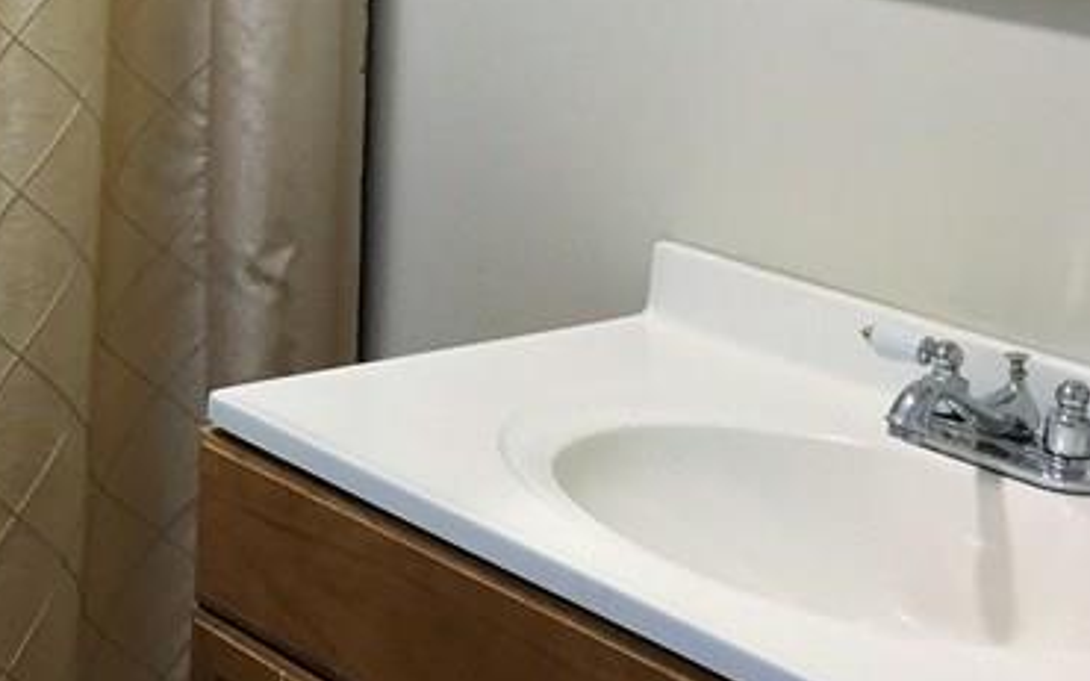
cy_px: -21
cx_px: 100
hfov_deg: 23.7
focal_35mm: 85
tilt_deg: -8.3
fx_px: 2524
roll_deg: -2.2
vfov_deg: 15.1
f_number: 2.2
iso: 200
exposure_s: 1/20
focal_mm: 4.15
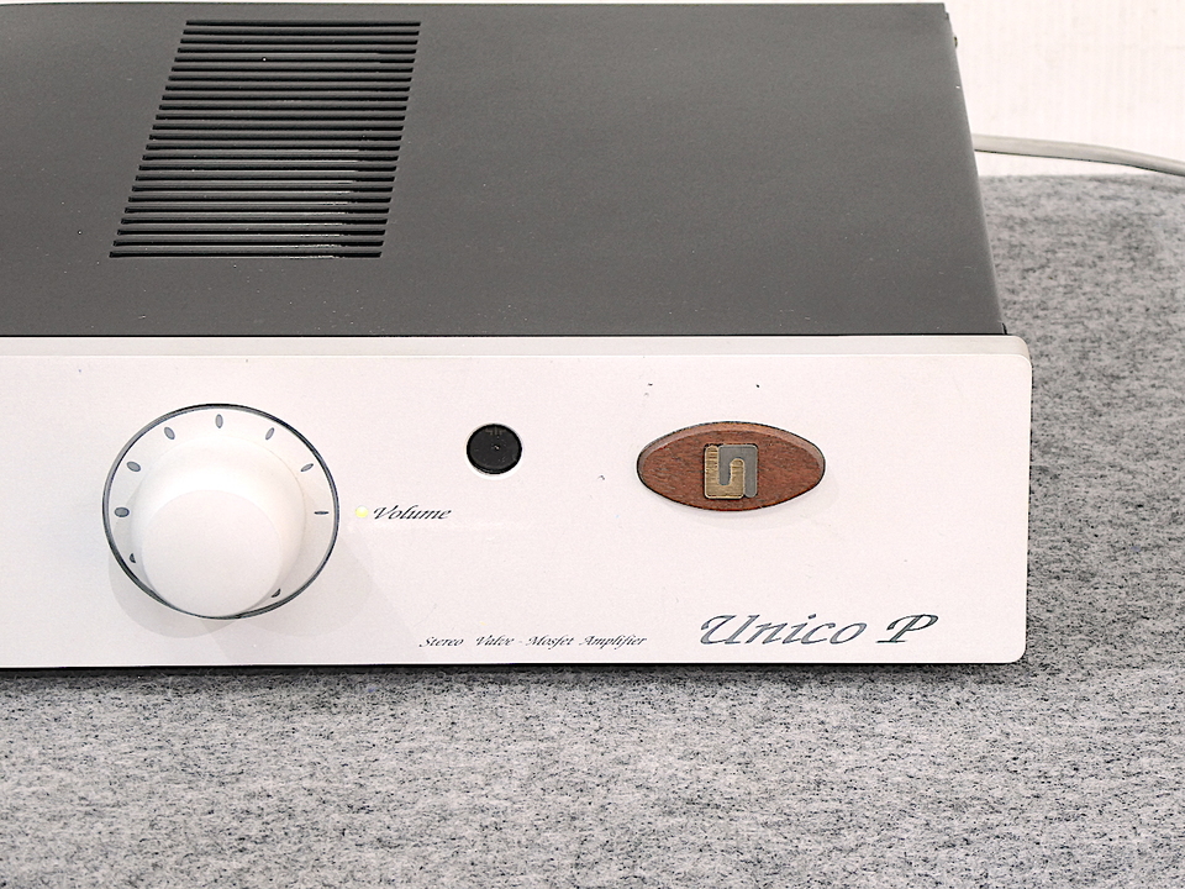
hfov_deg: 14.6
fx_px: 4621
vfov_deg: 11.0
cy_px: 444
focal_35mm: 135
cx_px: 592
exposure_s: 1/6
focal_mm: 24.2
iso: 100
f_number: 5.3
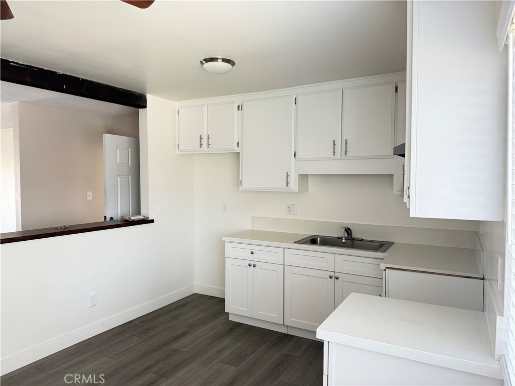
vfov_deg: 56.8
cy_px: 193
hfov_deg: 71.6
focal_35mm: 24
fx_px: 357
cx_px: 258
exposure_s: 1/82
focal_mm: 6.76
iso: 200
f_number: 1.78
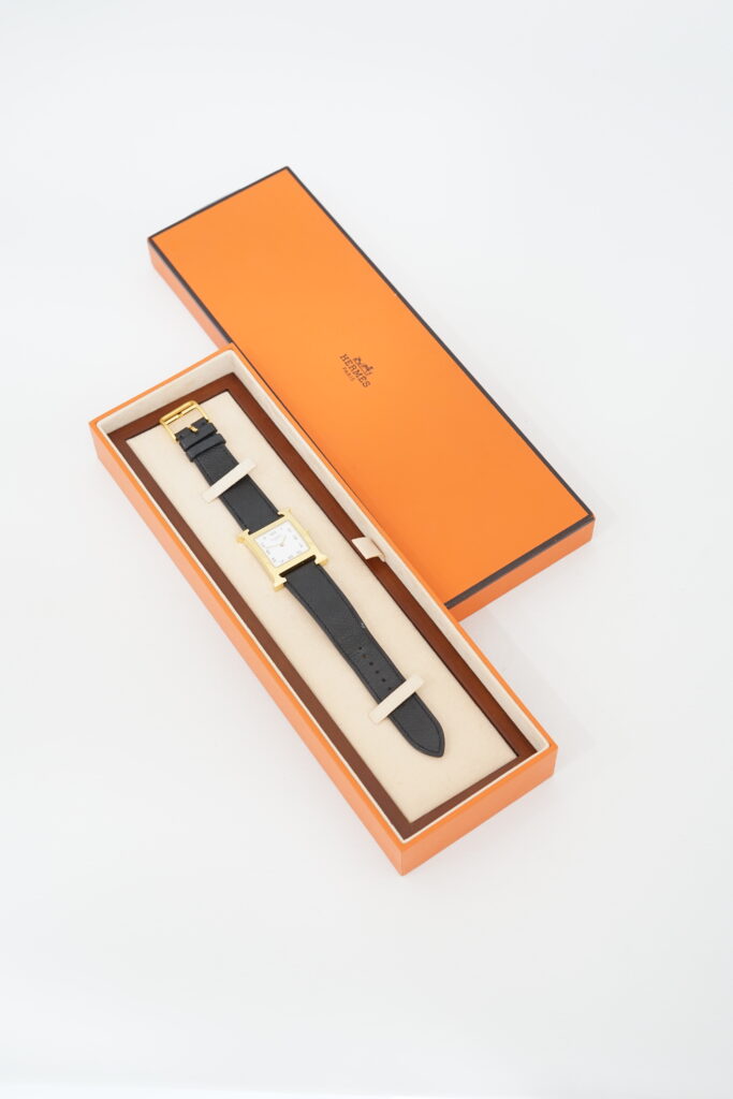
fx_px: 1526
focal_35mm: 50
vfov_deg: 39.6
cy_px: 550
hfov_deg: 27.0
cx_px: 366
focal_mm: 50
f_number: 6.3
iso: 640
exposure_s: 1/5
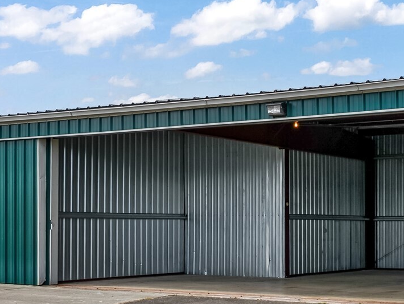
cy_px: 232
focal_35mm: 69
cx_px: 328
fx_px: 806
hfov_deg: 27.5
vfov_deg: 21.1
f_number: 11
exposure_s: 1/125
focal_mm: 20
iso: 110
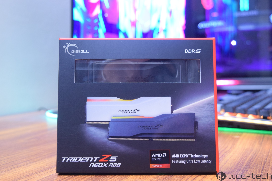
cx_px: 136
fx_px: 363
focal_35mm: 48
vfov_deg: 28.1
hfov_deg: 41.1
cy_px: 90
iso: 1600
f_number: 6.3
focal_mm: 32
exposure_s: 1/8
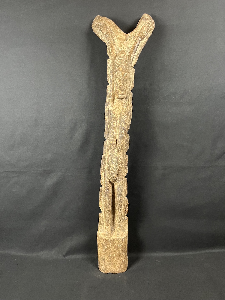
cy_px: 150
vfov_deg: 67.3
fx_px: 225
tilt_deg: -8.4
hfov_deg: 53.1
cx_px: 112
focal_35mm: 26
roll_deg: +1.1
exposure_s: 1/50
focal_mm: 5.1
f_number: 1.6
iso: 320
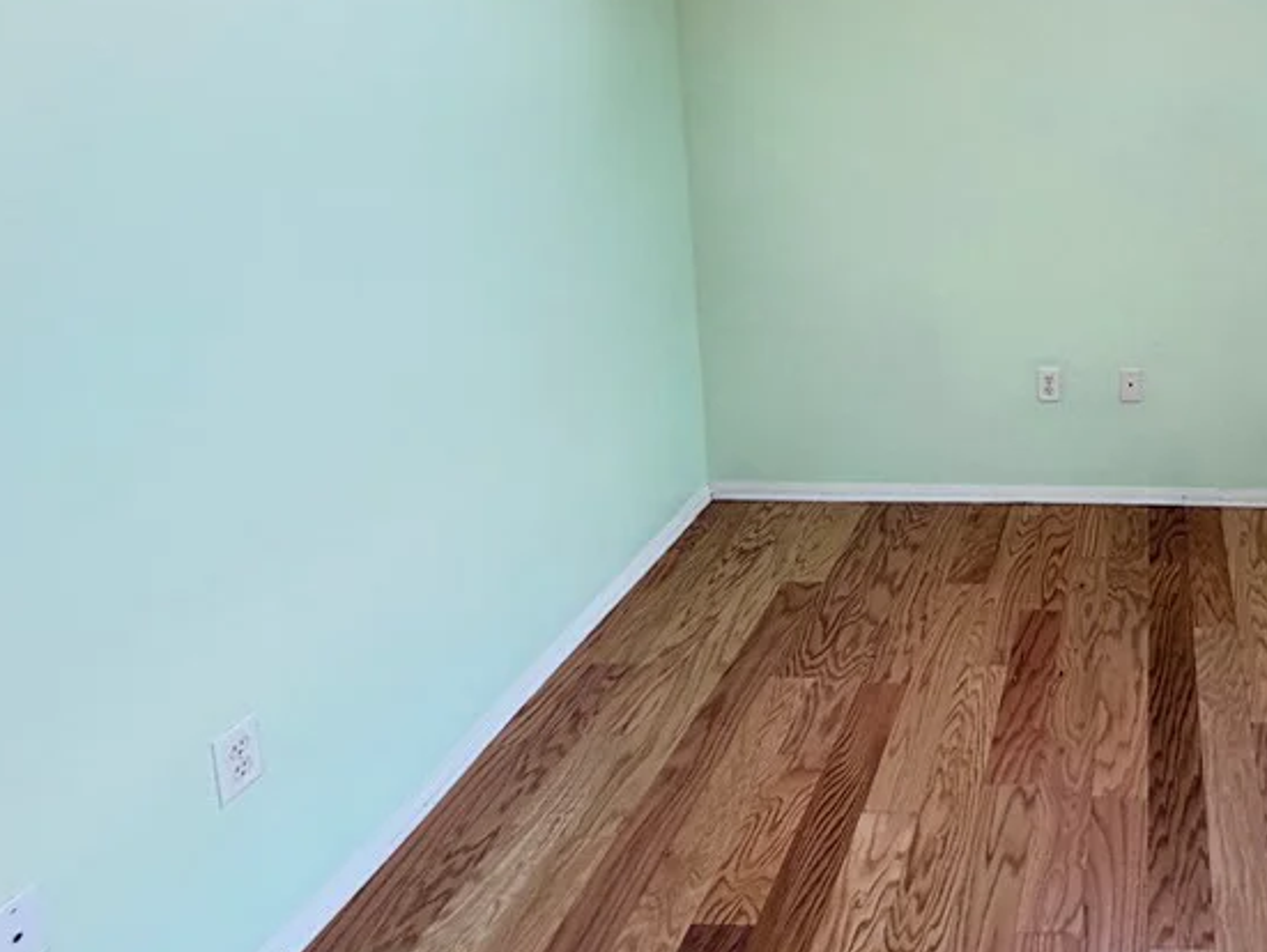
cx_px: 1127
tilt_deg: -9.1
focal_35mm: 26
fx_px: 952
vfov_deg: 49.1
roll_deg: -0.1
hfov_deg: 58.2
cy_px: 152
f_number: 2.2
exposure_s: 1/60
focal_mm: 2.22
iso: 250
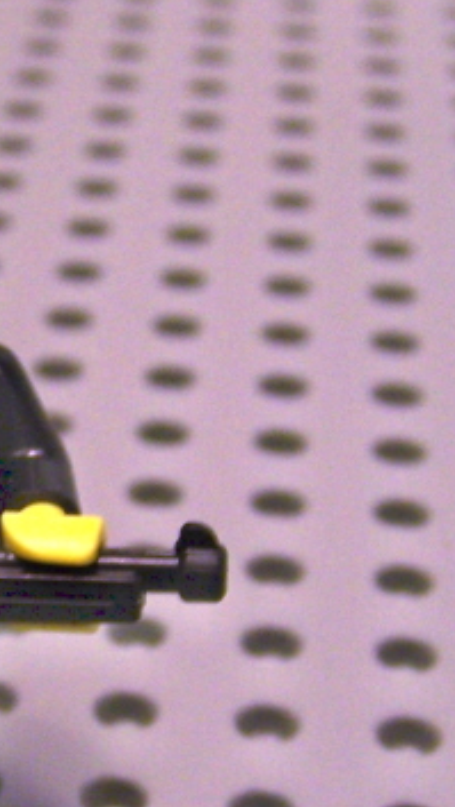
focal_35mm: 75
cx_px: -112
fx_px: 1606
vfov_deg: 28.1
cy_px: 485
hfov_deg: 15.5
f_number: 2.8
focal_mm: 6.3
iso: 140
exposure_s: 1/8
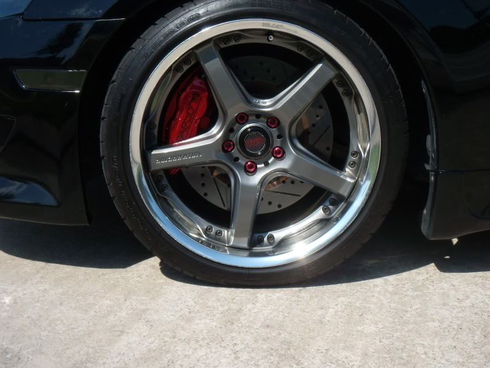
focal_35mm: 66
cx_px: 245
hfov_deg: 29.4
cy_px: 184
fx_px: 934
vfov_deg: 22.3
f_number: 6.2
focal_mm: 11
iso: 64
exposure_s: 1/400
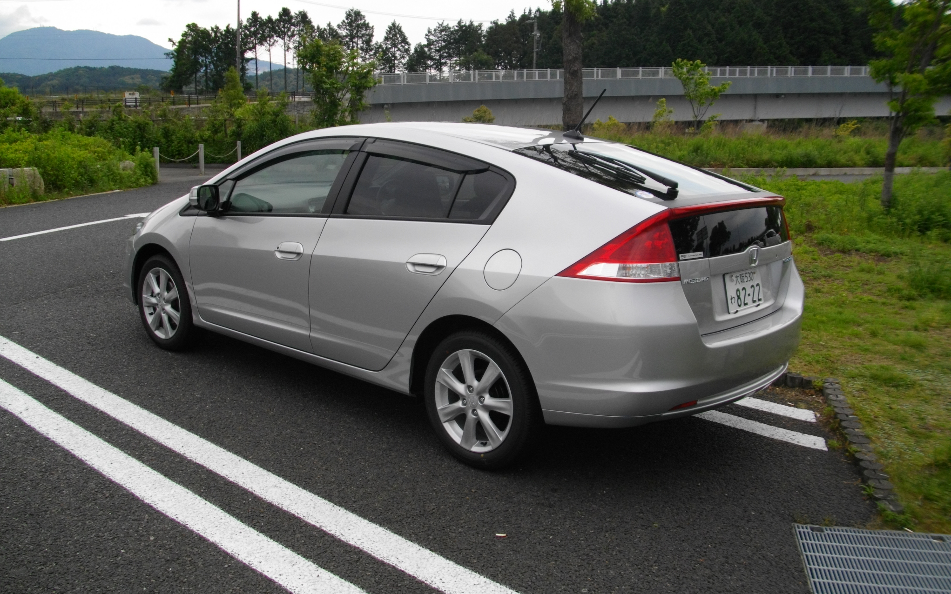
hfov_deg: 56.7
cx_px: 475
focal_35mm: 34
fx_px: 881
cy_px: 285
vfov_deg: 37.3
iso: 100
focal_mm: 5.7
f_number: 2.9
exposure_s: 1/200
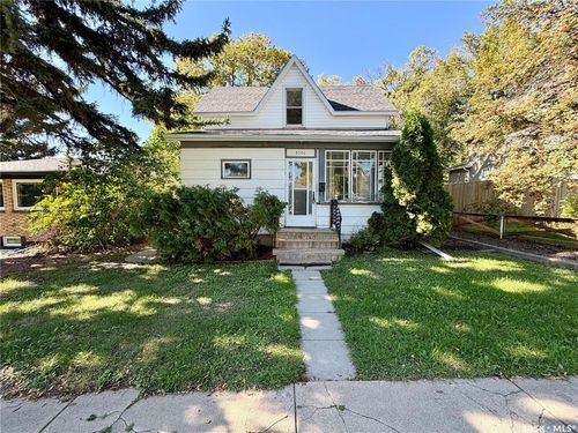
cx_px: 289
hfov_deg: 102.1
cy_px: 216
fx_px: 234
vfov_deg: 85.7
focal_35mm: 14
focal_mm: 2.22
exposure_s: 1/214
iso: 40
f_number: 2.2
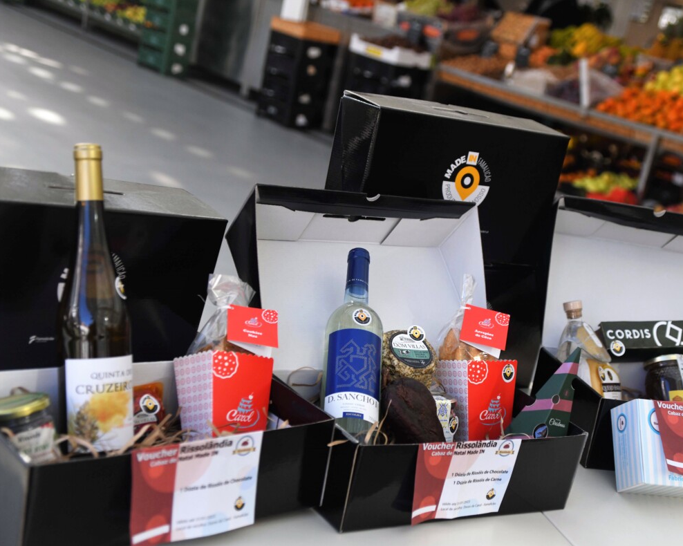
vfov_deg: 26.7
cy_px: 276
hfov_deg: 33.0
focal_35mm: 57
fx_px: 1152
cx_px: 397
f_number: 4.5
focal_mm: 50
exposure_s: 1/1600
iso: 1000
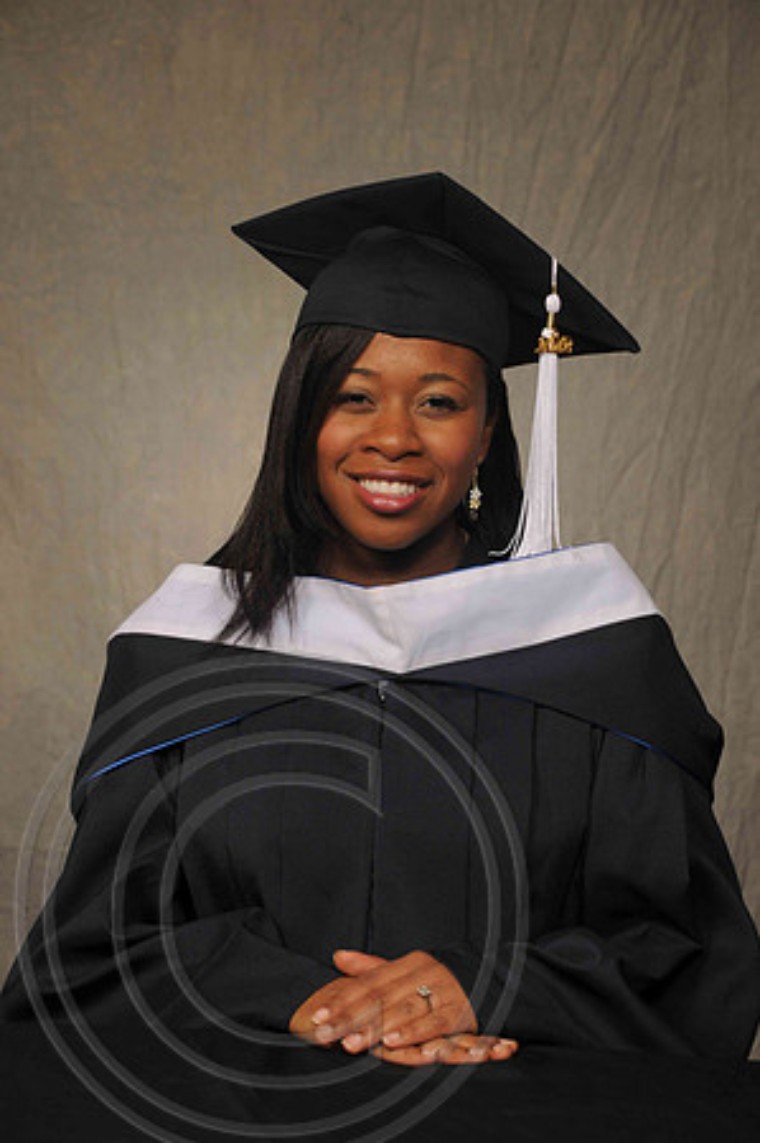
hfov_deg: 12.2
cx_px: 380
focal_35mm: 112
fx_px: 3570
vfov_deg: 18.2
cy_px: 572
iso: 200
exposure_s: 1/125
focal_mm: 75
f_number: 5.6
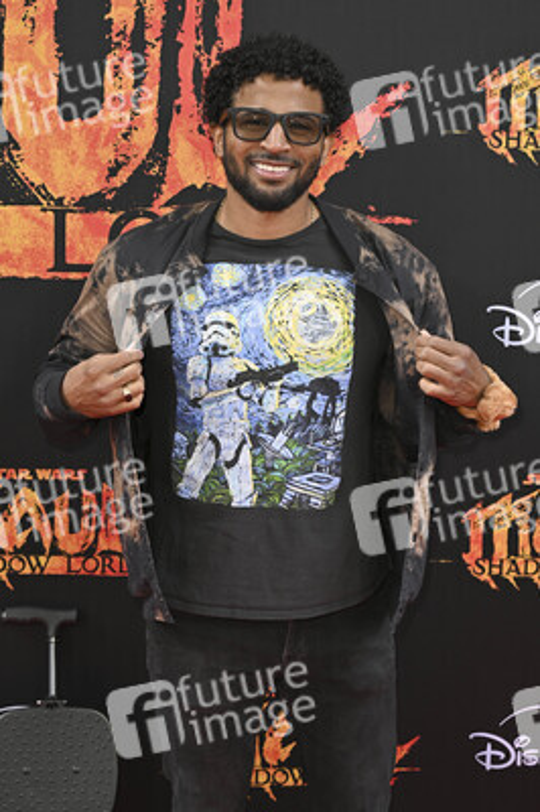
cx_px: 270
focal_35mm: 64
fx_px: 1442
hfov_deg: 21.2
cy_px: 406
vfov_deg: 31.4
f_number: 6.3
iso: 640
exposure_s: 1/320
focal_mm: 64
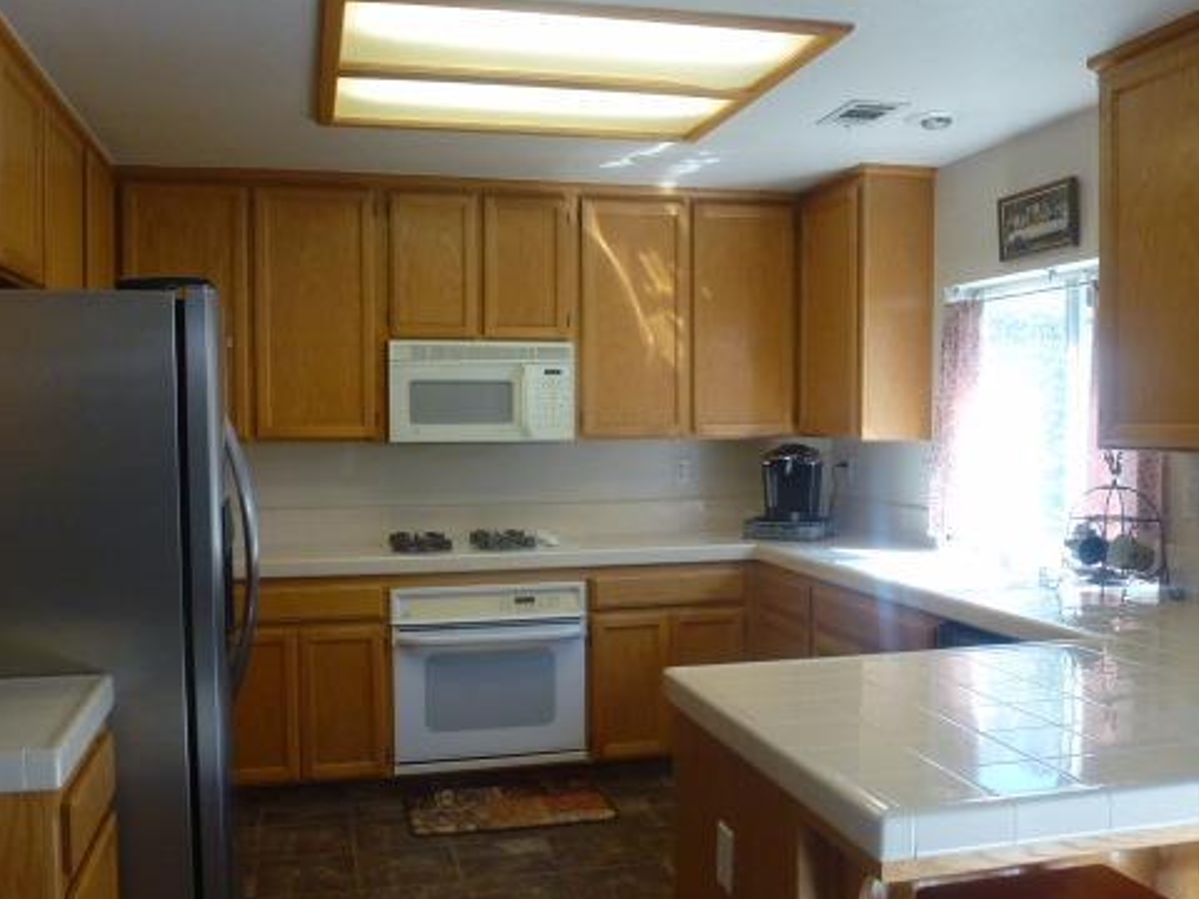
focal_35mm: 32
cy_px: 467
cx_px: 580
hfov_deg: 56.8
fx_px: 1108
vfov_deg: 44.2
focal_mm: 4.3
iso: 160
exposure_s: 1/60
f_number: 3.3
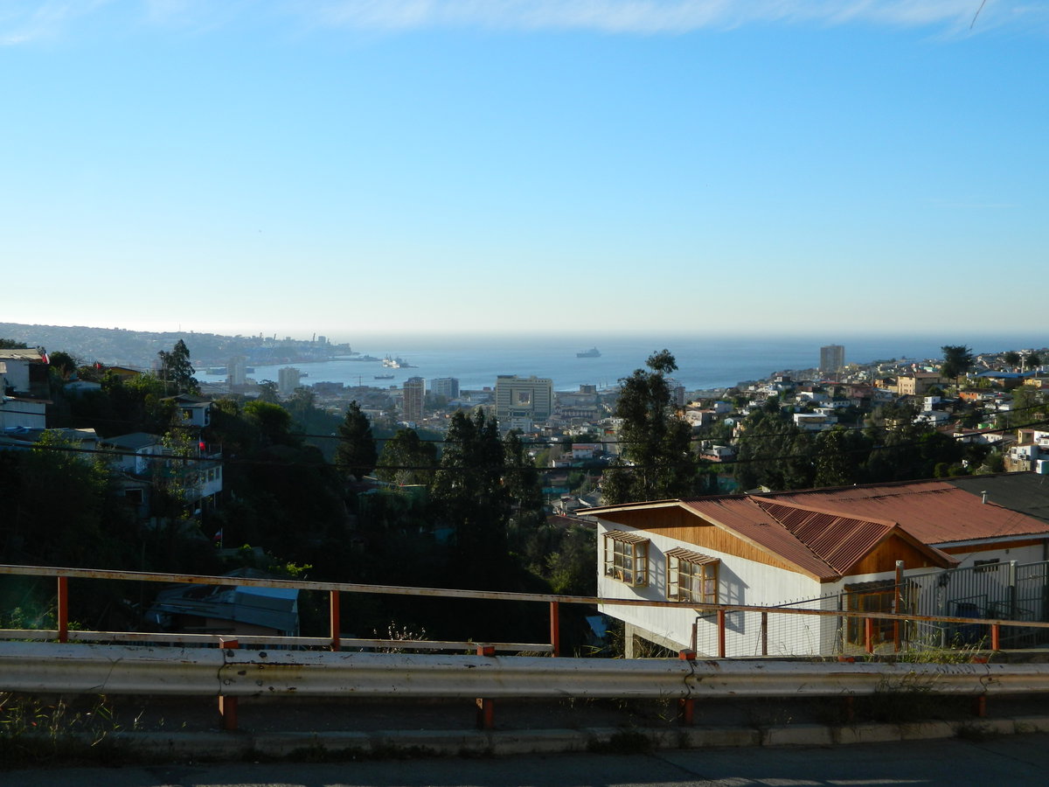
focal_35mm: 41
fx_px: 1242
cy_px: 394
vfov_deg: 35.1
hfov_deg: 45.8
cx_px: 524
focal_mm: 7.3
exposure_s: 1/800
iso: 80
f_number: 3.5
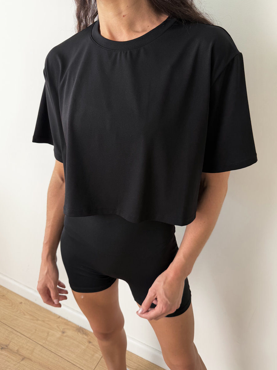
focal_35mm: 24
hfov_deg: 56.8
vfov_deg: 71.6
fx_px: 256
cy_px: 185
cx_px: 138
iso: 80
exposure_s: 1/121
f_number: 1.78
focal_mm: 6.76
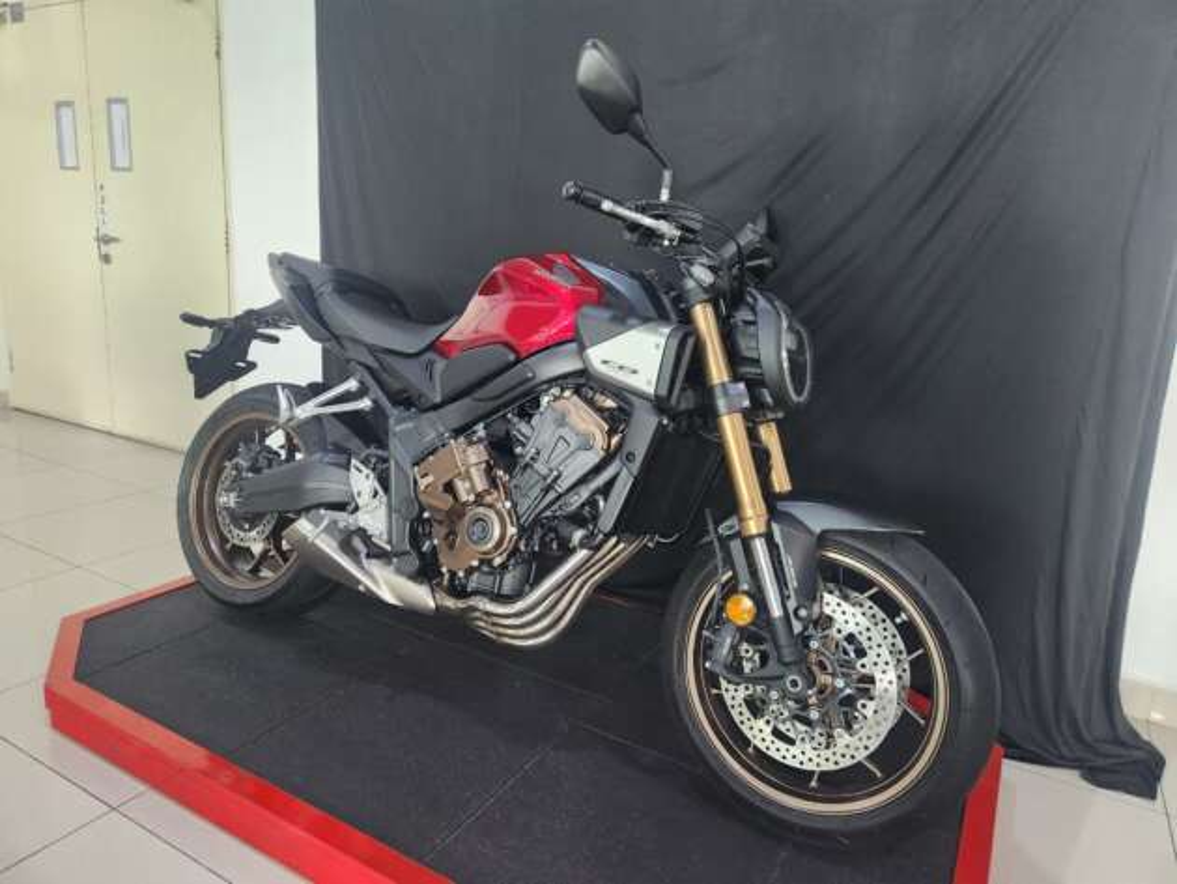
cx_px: 588
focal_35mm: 23
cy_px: 442
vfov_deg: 58.9
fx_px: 782
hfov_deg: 73.9
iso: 640
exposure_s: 1/100
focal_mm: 5.4
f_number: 1.8
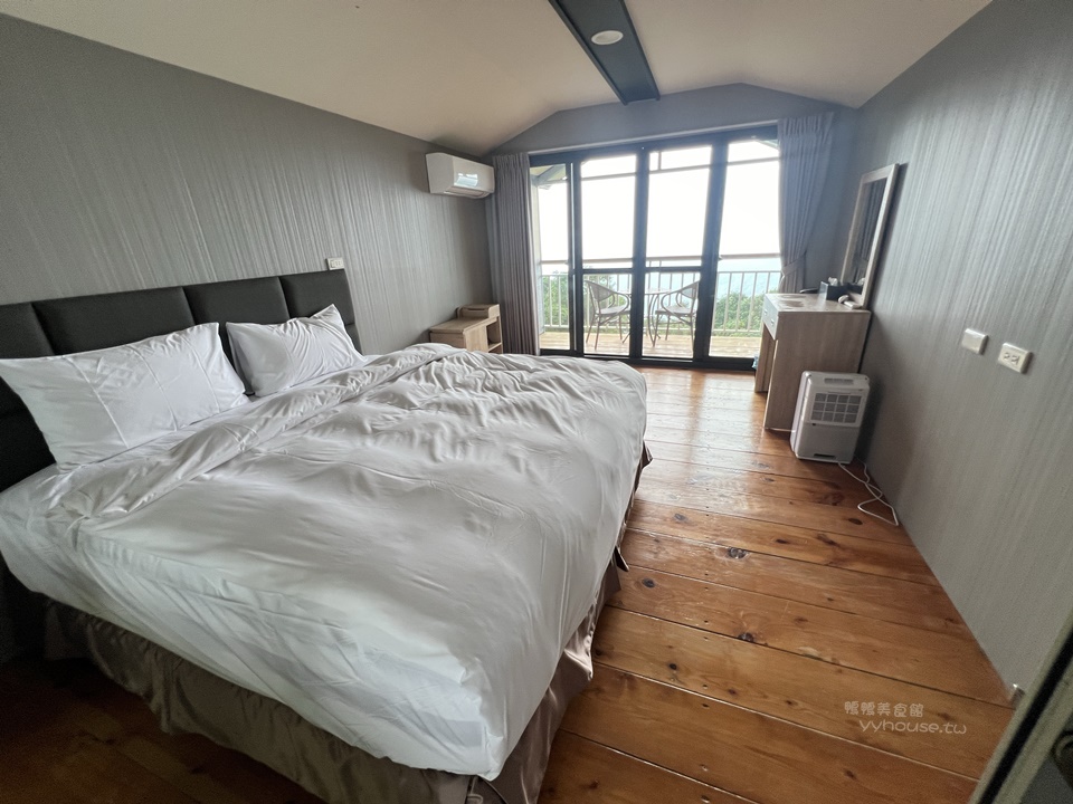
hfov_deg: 106.2
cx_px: 536
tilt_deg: -20.8
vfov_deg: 89.9
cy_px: 402
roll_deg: +2.7
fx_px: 403
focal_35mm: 13
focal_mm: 1.57
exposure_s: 1/99
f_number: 1.8
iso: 100
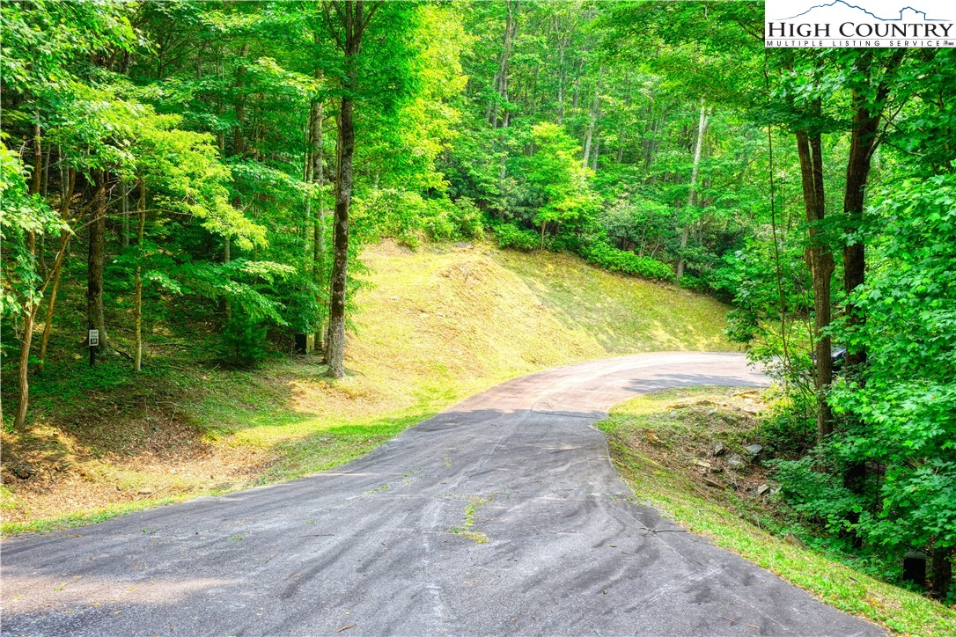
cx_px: 478
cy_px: 318
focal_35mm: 33
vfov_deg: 40.0
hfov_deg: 57.2
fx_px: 876
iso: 320
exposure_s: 1/300
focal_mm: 22.3
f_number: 5.6
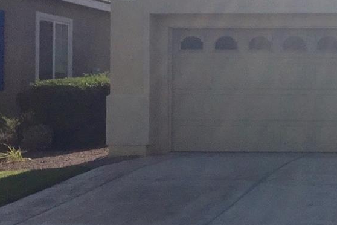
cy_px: 105
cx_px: 451
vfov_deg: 16.9
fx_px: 758
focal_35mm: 81
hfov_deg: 22.2
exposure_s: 1/5650
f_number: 2.2
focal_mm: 4.15
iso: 32
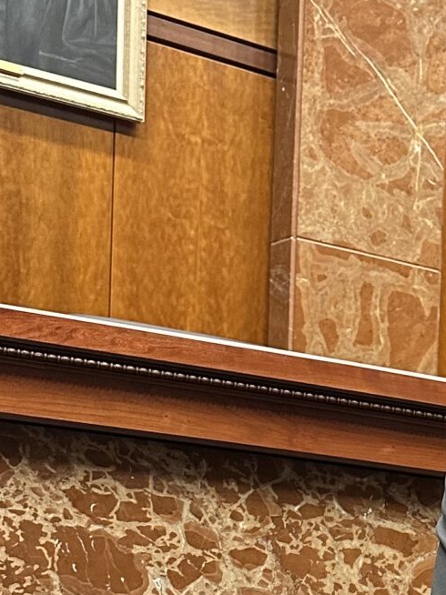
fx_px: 1616
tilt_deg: -3.6
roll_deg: -4.4
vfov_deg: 19.1
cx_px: 856
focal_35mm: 94
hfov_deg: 13.7
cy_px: 804
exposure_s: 1/60
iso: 200
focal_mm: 6.86
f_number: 1.78
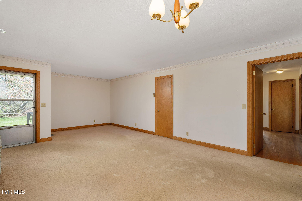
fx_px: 138
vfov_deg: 72.0
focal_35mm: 16
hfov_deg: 95.0
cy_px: 100
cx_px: 151
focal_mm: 16.5
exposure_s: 1/5
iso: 320
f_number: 8
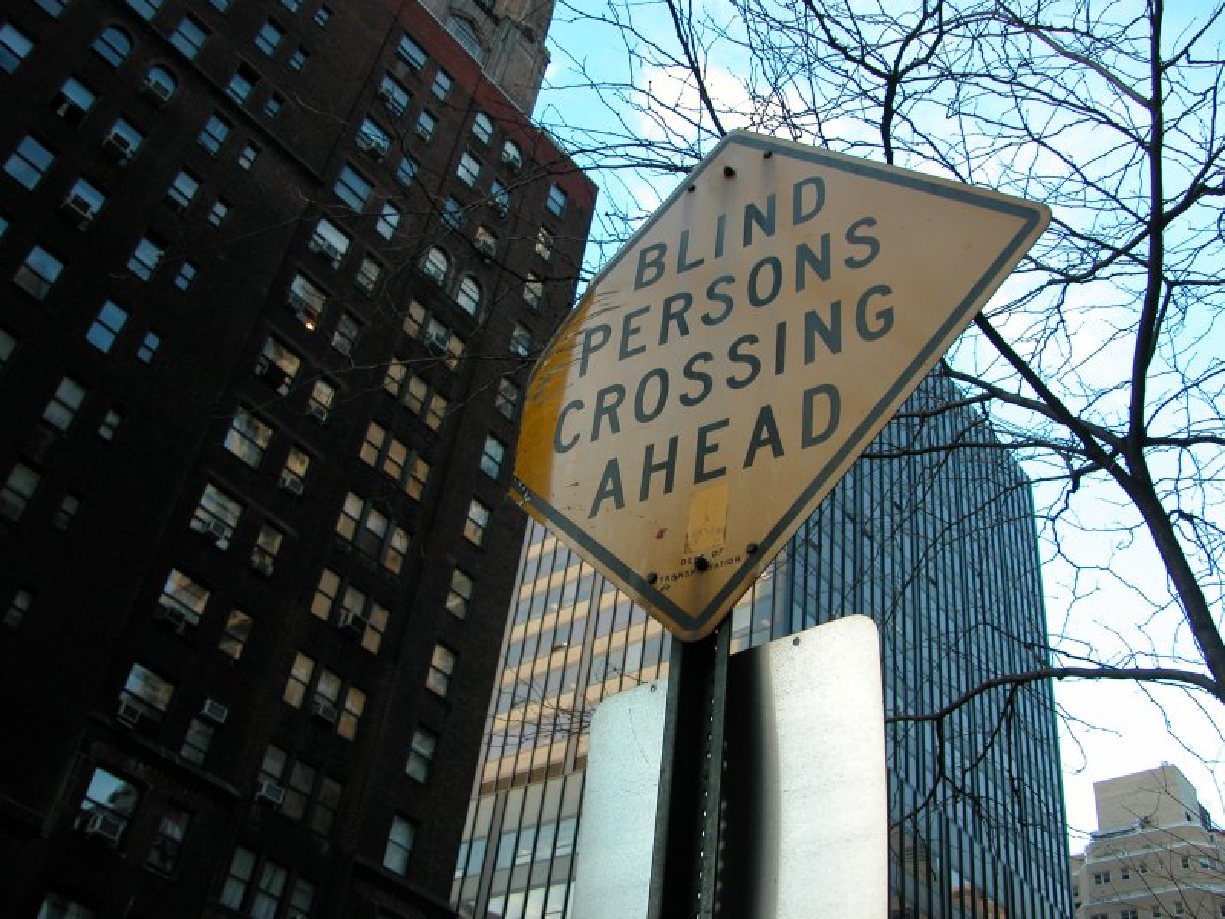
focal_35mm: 35
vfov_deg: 40.7
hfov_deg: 52.6
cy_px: 460
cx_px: 612
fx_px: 1239
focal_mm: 8.9
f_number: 2.8
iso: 100
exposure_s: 1/90.3
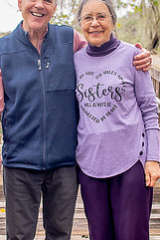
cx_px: 62
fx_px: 646
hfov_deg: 14.1
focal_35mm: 97
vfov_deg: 21.0
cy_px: 138
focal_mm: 35
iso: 200
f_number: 3.5
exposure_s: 1/250
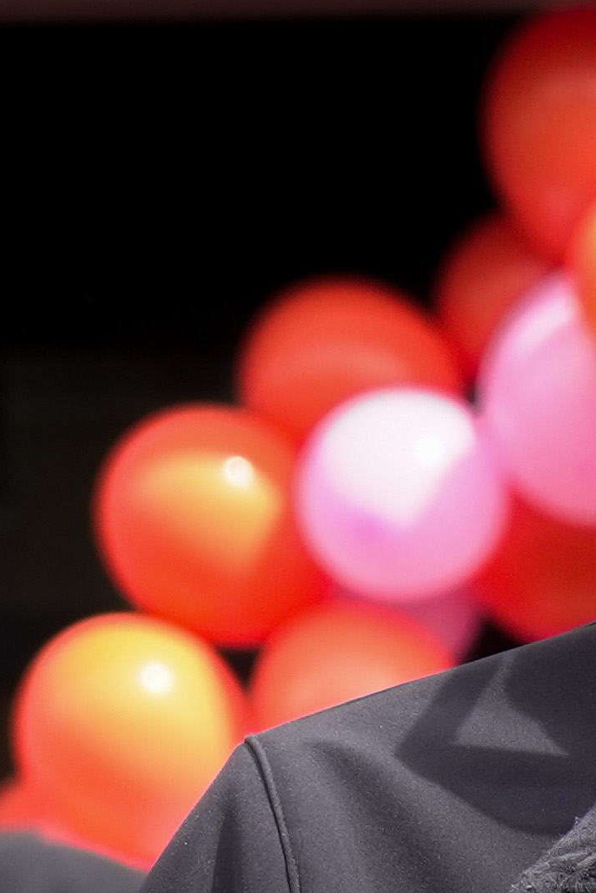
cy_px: 1011
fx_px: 7271
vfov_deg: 7.0
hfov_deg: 4.6
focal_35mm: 293
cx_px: 1097
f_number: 5.6
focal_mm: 45
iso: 320
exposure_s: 1/800
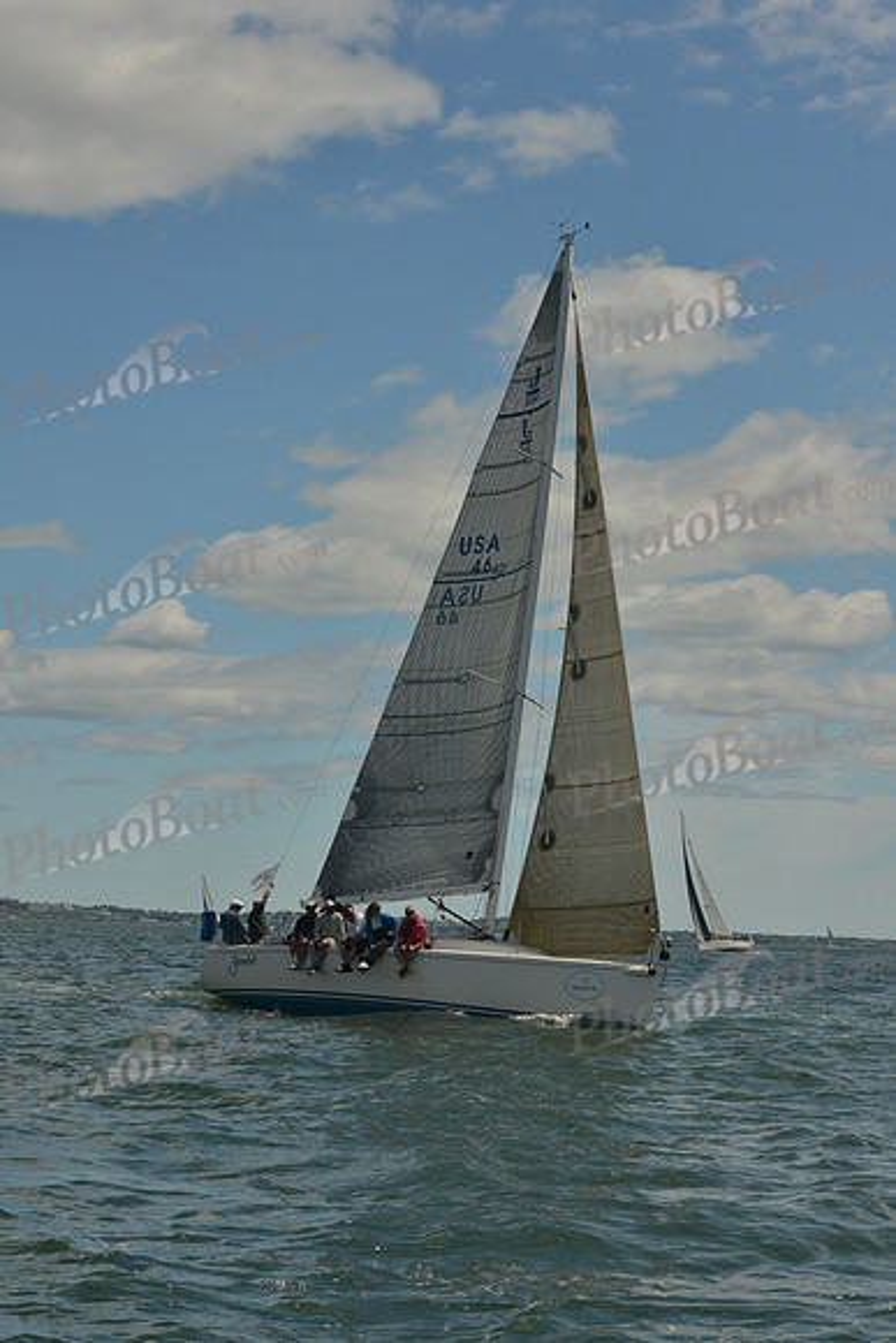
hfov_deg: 19.5
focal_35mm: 70
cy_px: 672
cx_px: 448
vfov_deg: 28.8
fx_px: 2612
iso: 400
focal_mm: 70
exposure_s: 1/800
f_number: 9
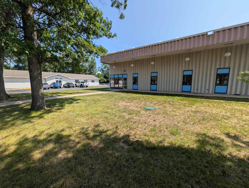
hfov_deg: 110.5
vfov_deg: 94.6
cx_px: 124
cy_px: 94
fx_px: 86
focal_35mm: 12
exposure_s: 1/2545
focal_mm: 2.02
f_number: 1.7
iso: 55
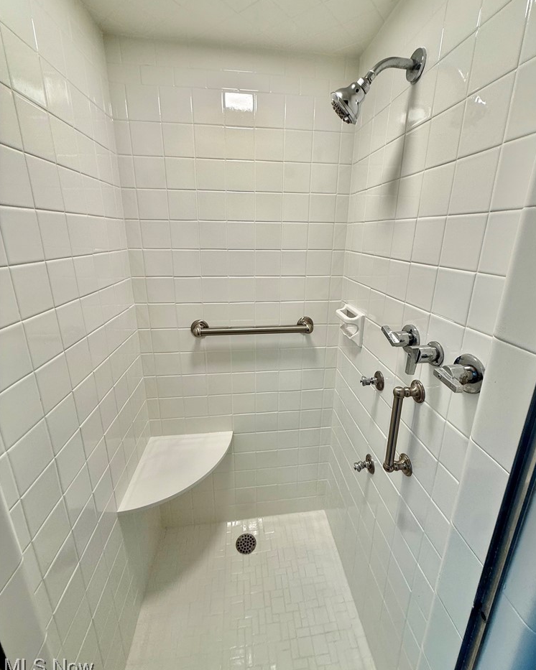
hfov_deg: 84.0
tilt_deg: -15.5
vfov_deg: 96.7
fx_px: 298
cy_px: 320
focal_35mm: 15
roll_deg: -0.3
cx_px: 274
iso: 50
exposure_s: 1/158
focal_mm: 2.22
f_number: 2.2
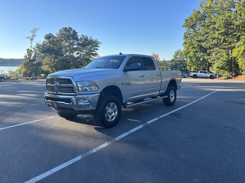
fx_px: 184
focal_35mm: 26
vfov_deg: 53.1
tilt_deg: -7.1
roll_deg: -0.5
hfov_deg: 67.3
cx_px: 122
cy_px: 92
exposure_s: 1/781
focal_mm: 5.96
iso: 50
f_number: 1.6
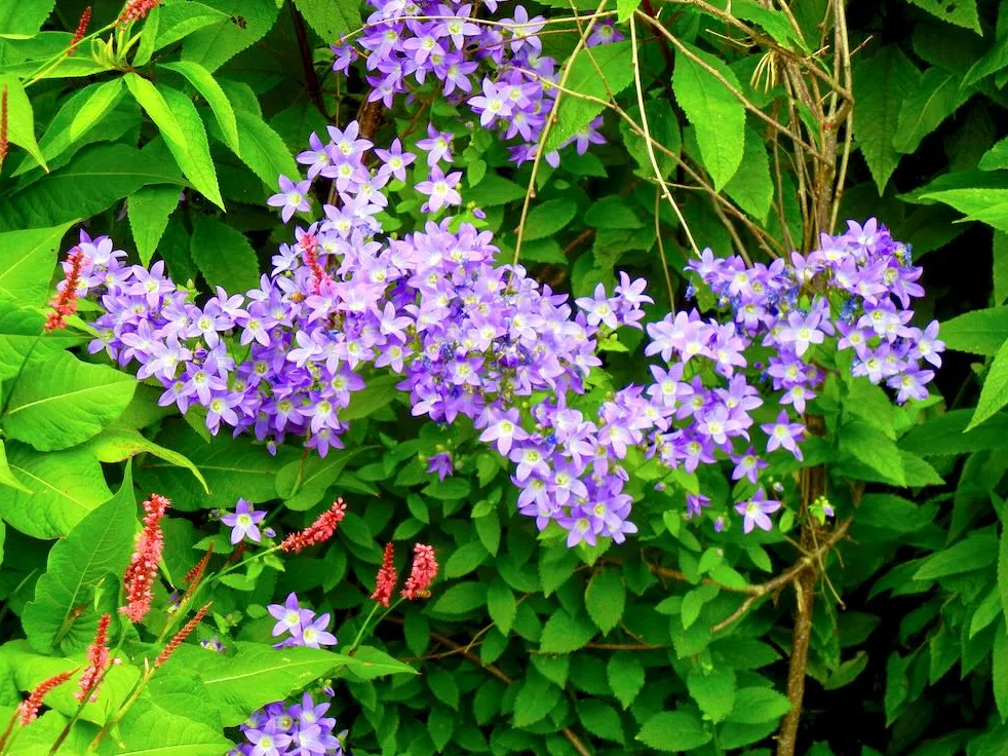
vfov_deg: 12.2
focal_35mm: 121
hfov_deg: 16.3
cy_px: 378
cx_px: 488
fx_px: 3523
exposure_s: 1/156
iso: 160
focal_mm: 20.9
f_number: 4.6
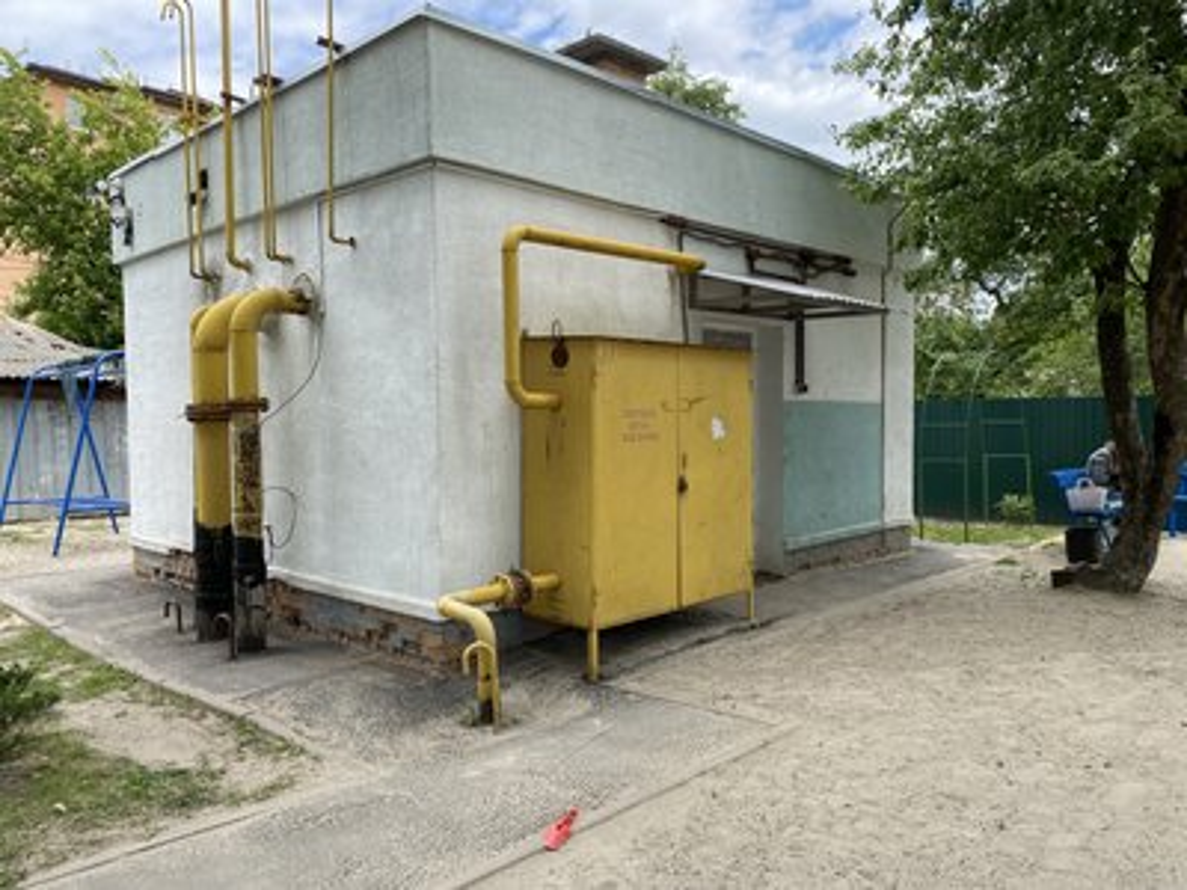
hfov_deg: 67.3
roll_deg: +1.4
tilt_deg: -2.4
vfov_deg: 53.1
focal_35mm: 26
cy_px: 445
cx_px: 594
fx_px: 892
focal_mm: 4.25
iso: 32
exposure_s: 1/724
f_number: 1.8
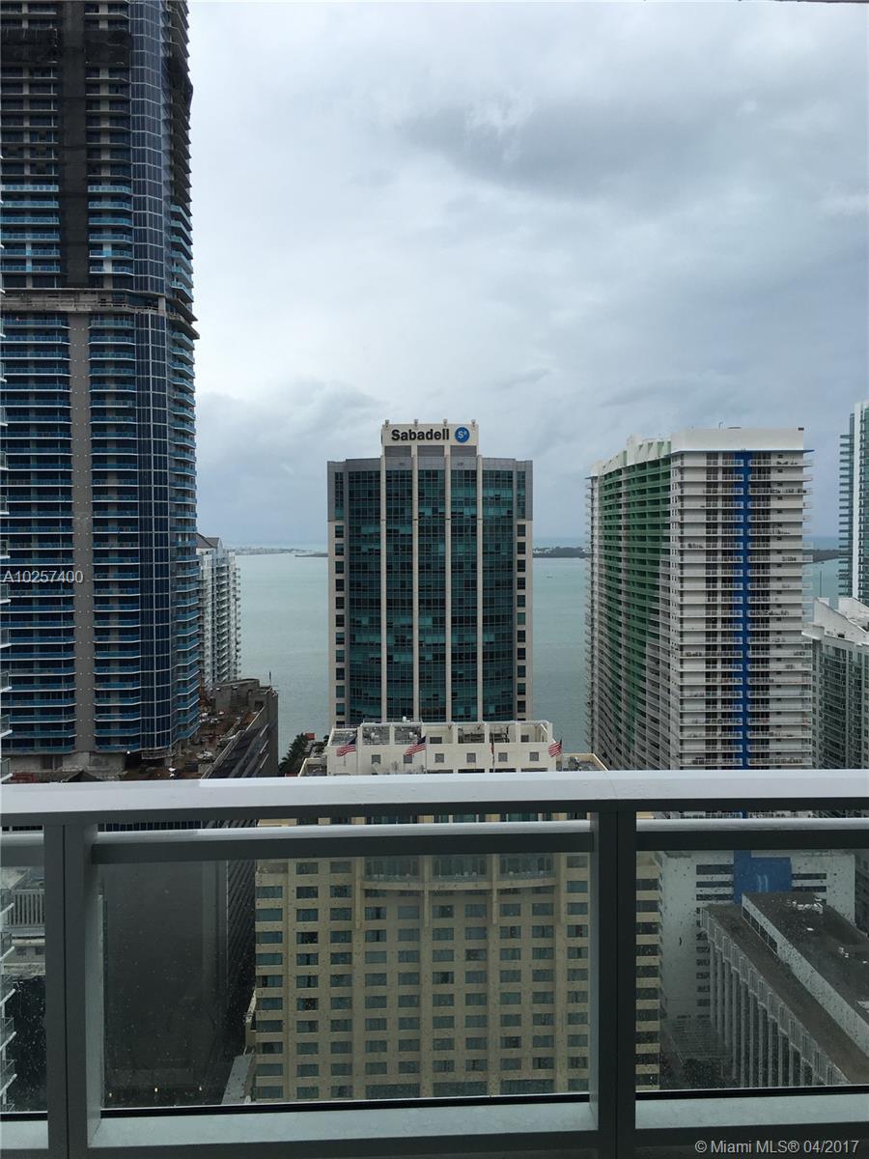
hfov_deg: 48.2
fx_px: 971
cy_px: 580
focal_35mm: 29
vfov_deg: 61.7
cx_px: 434
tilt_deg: -1.1
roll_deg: -0.8
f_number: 2.2
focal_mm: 4.15
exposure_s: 1/699
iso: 25
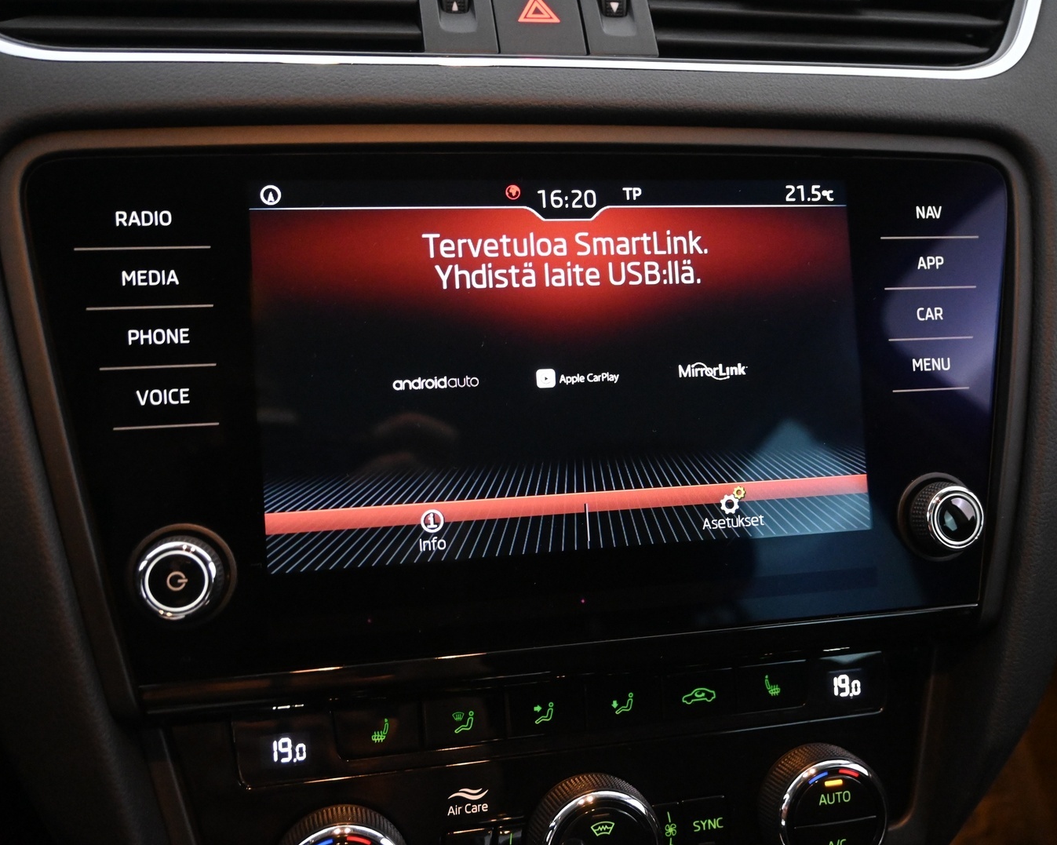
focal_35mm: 36
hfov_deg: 50.8
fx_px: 1112
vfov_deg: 41.6
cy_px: 422
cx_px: 554
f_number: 4
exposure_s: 1/40
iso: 5000
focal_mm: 21
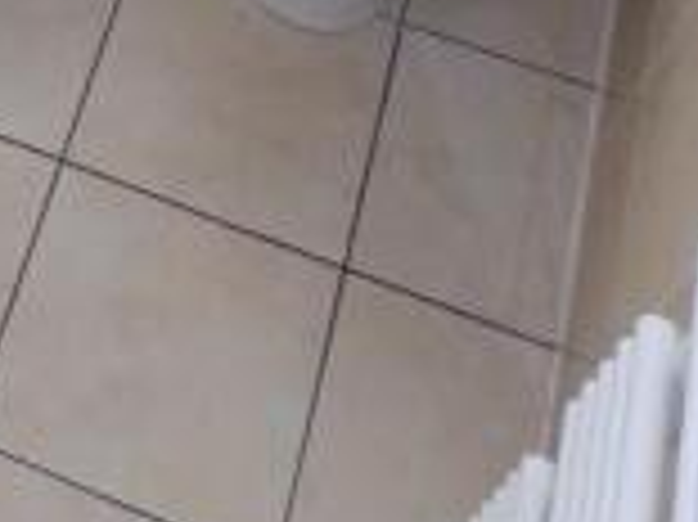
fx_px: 1672
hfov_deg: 21.8
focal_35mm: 83
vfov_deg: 15.5
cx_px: -151
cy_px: -389
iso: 320
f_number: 3.4
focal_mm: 4
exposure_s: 1/30
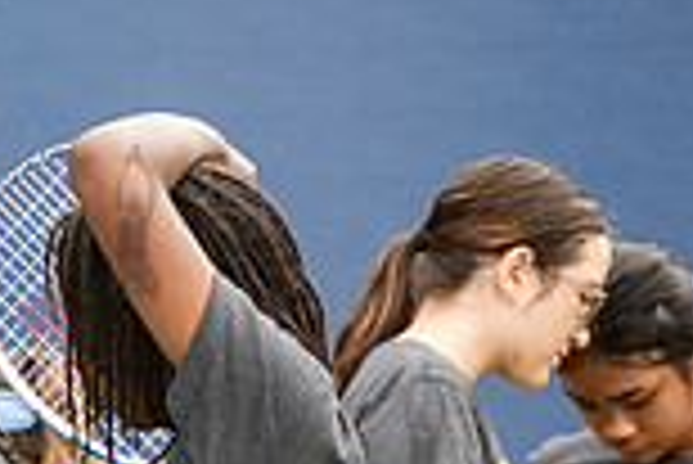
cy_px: 439
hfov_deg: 6.7
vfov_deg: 4.6
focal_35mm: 301
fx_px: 5800
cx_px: -450
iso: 200
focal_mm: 80
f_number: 3.2
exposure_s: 1/400
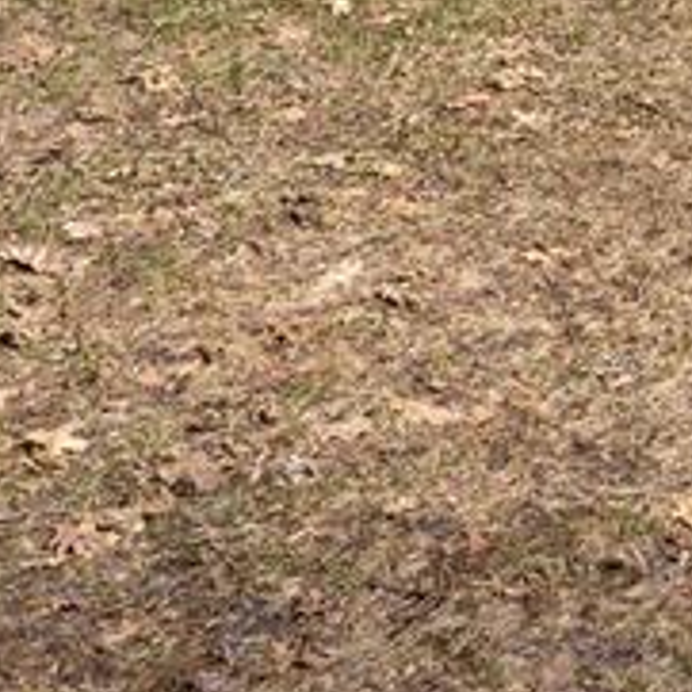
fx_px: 1742
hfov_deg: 18.5
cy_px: -363
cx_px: 1181
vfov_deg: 19.4
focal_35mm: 77
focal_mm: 16
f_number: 6.3
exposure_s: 1/250
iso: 100
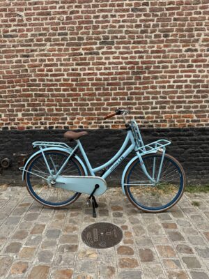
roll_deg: -0.5
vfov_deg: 71.6
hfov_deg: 56.8
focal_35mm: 24
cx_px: 104
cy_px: 140
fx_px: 193
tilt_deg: -6.9
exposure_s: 1/654
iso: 80
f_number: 1.78
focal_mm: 6.86
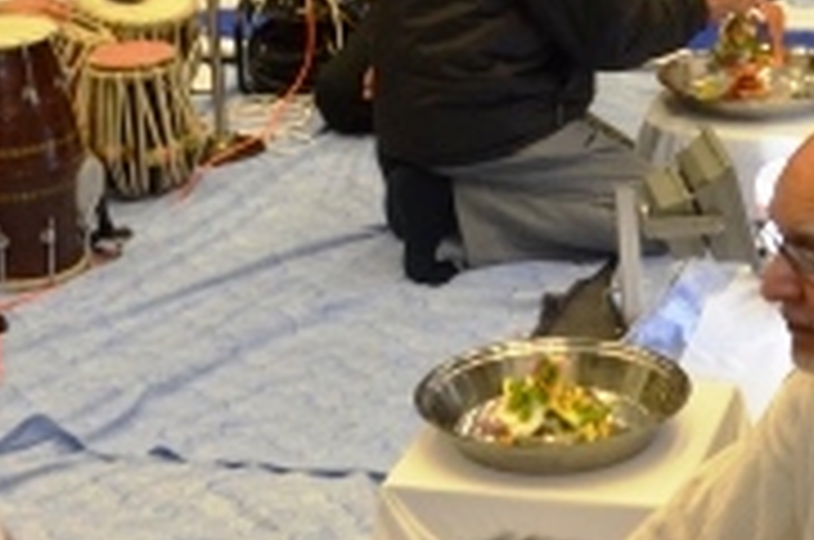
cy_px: 52
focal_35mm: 104
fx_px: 2347
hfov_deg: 19.6
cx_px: 513
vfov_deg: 13.0
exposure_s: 1/60
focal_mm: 28
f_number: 8
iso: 1600
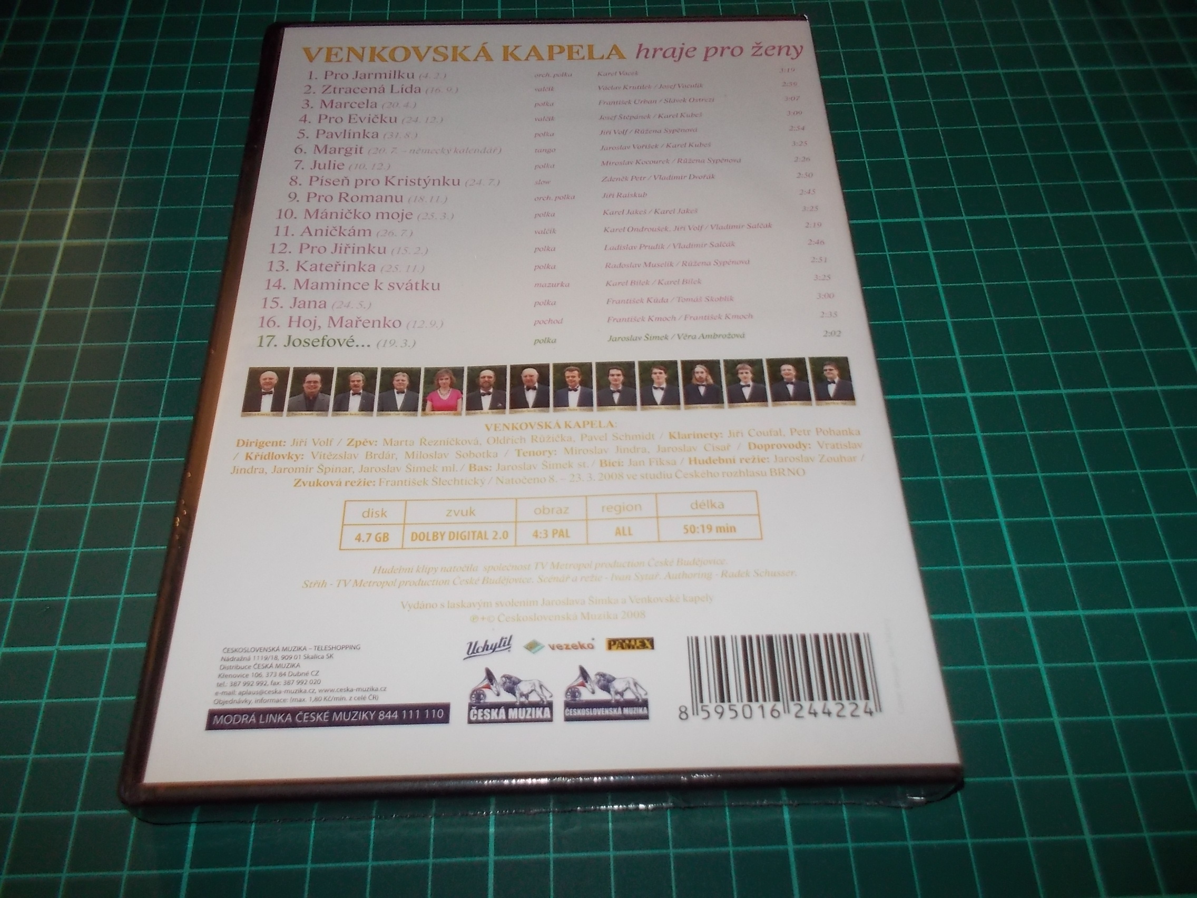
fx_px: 1003
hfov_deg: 61.7
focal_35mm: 29
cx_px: 598
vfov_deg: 48.2
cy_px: 449
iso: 200
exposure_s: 1/30
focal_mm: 4.1
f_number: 3.3
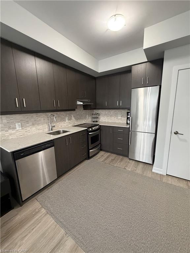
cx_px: 95
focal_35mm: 14
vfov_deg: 102.1
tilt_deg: -10.2
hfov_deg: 85.7
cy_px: 126
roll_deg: +1.0
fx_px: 102
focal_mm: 2.22
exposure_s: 1/60
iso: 500
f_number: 2.2
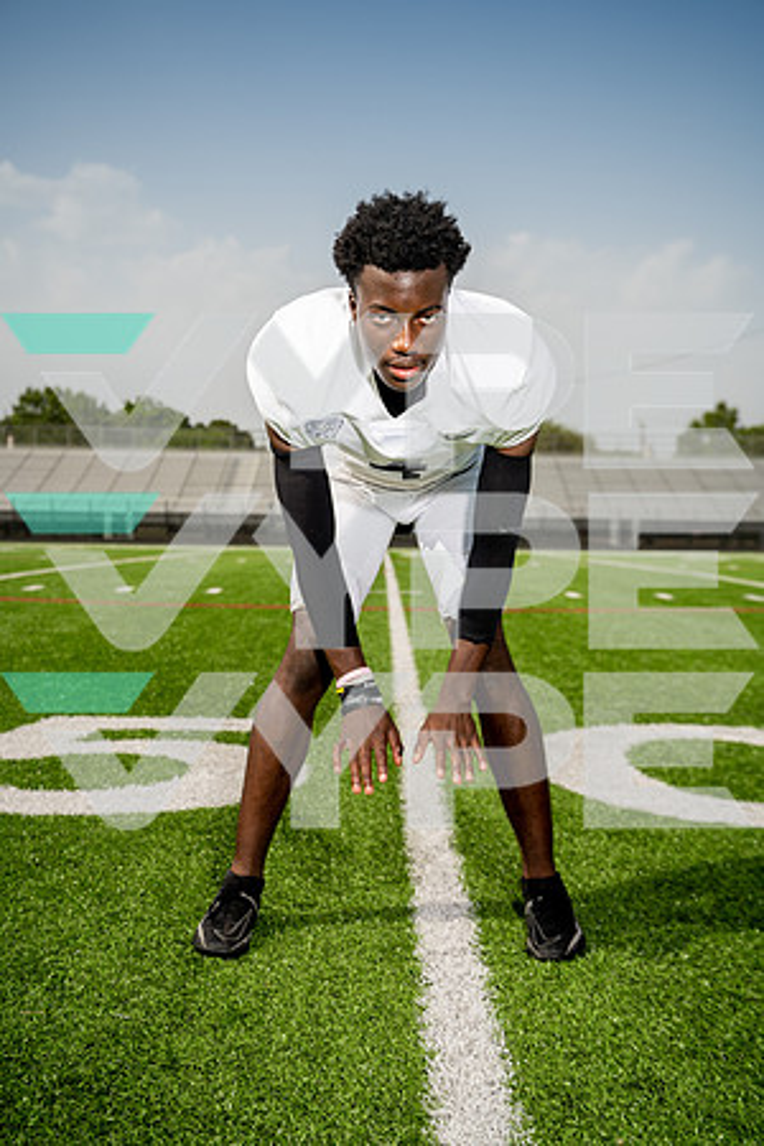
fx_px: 1496
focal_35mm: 47
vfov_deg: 41.9
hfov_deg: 28.6
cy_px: 573
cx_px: 382
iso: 100
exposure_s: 1/1250
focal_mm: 47
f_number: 4.5
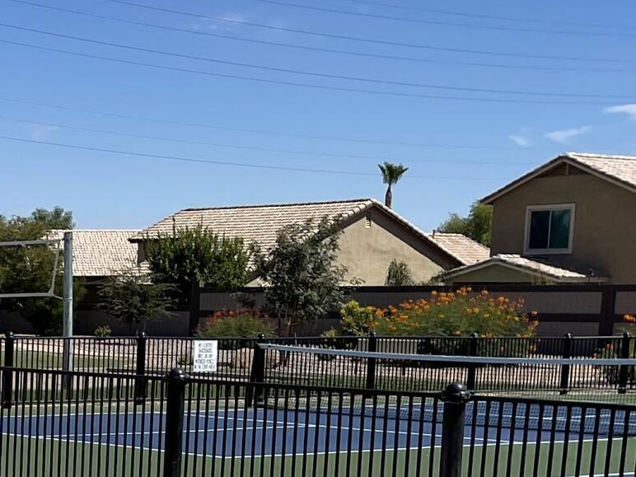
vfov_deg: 14.0
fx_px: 1856
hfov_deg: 18.3
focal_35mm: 101
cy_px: 643
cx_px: -156
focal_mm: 5.1
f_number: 1.6
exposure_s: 1/5917
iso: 32
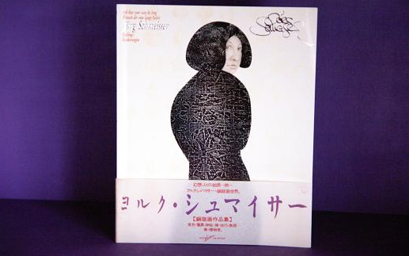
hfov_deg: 25.8
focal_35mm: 80
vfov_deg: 16.3
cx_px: 207
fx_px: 892
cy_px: 123
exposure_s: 1/15
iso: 3200
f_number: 2.8
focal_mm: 50
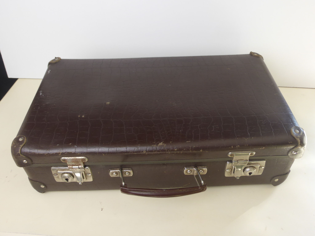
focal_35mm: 30
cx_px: 158
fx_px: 273
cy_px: 118
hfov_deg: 60.0
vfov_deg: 46.8
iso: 200
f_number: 3.6
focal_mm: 5.4
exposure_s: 1/60
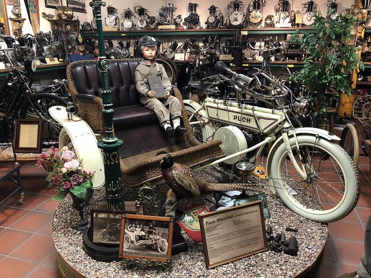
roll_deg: +0.0
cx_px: 186
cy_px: 139
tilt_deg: -17.3
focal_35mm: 28
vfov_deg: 49.7
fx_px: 300
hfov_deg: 63.4
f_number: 1.8
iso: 64
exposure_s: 1/17
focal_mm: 3.99
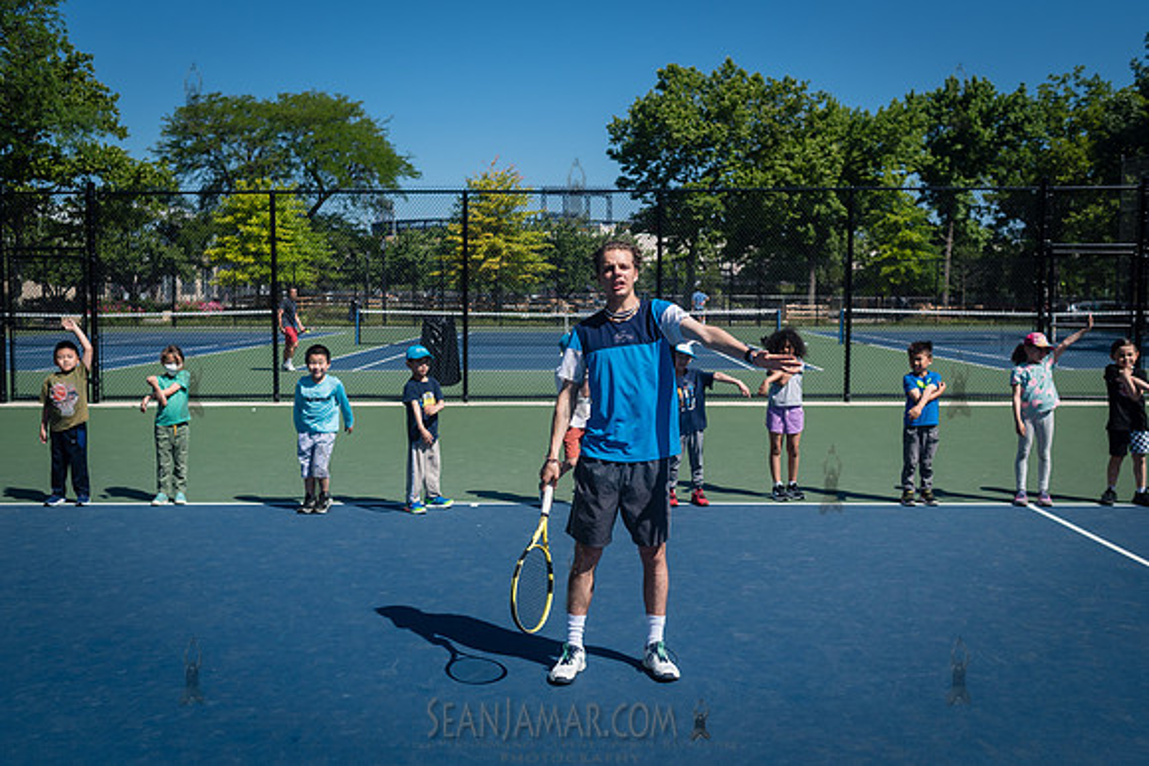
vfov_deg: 36.5
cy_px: 383
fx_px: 1163
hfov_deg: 52.6
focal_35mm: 36
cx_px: 574
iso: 200
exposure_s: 1/2500
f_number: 4
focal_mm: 35
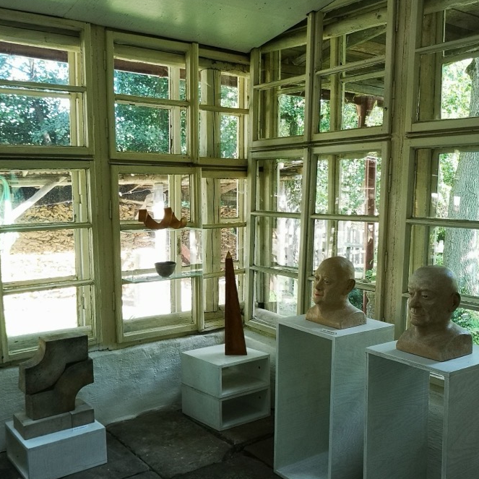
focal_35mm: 36
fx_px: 564
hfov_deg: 46.0
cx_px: 237
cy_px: 256
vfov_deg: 46.0
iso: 64
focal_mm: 3.95
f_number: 1.8
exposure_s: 1/50
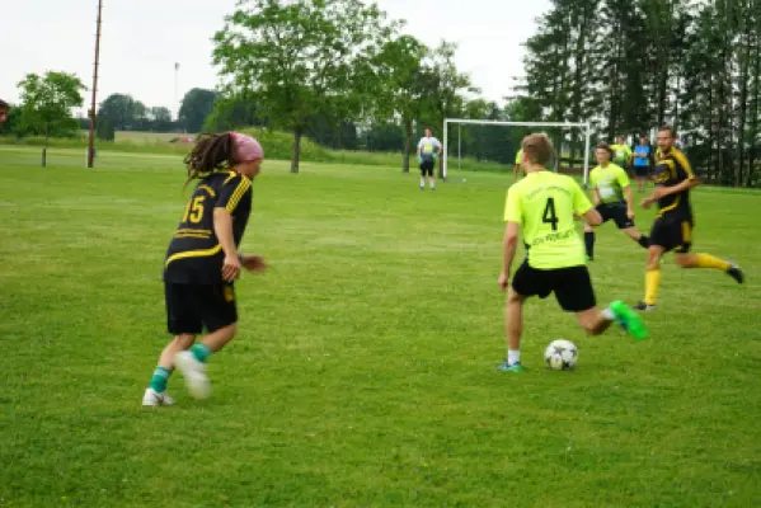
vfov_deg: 19.5
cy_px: 254
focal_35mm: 70
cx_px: 380
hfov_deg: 28.8
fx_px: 1480
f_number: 5.6
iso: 100
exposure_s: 1/80
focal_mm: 70
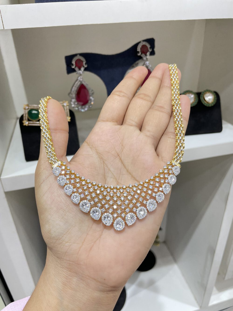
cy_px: 156
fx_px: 233
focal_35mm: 26
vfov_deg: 67.3
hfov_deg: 53.1
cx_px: 116
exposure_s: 1/100
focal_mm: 4.2
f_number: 1.6
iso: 40
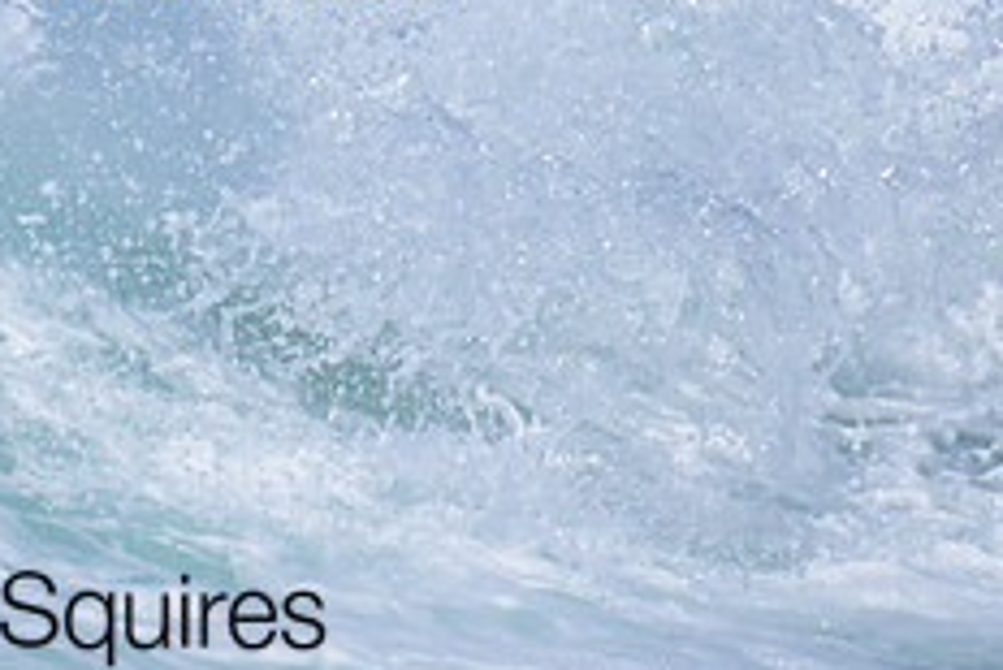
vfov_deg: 0.5
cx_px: -166
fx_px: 75743
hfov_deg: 0.8
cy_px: 49
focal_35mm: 2717
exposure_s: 1/2000
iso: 640
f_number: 11
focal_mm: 800
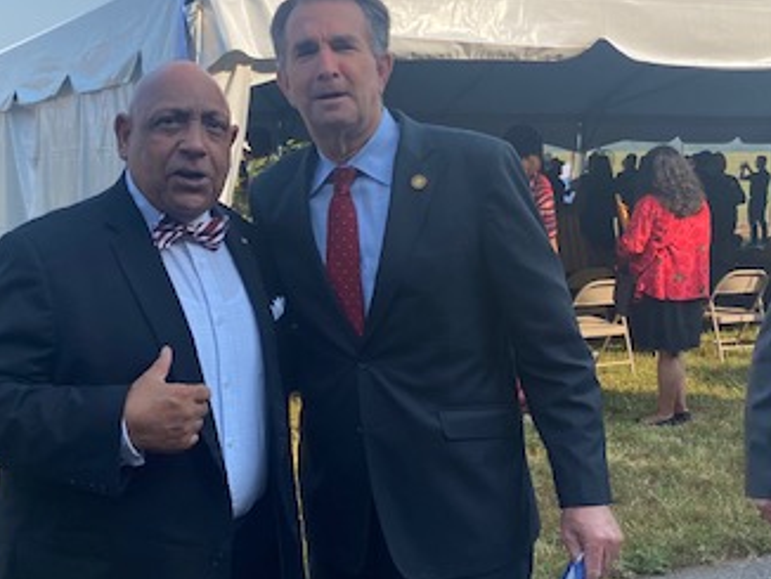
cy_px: 260
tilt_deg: -4.2
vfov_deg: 28.6
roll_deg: -0.4
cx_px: 241
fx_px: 1137
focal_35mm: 51
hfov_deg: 37.0
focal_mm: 4.25
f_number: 1.8
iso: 32
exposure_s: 1/1838
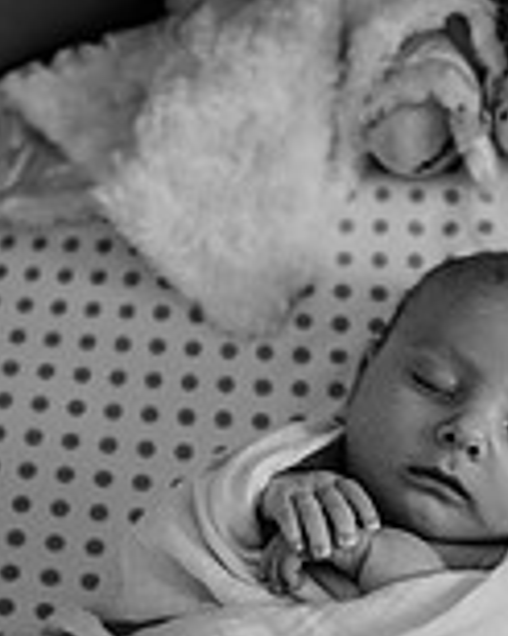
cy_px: 520
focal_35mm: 66
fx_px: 1242
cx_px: 442
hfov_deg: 22.6
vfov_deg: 28.1
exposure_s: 1/320
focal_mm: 24
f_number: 2
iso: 640
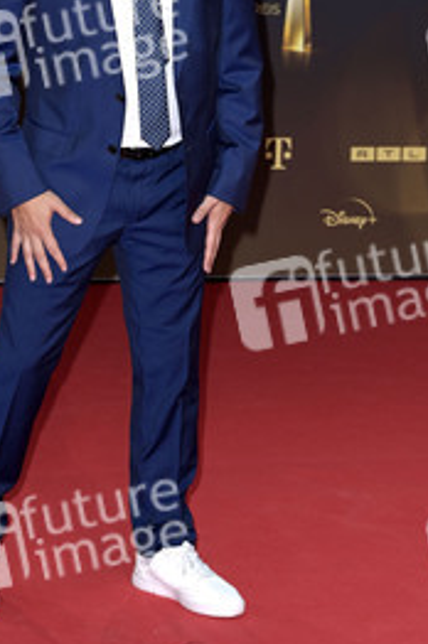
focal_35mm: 125
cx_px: 133
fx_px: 2235
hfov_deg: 10.9
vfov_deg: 16.3
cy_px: 170
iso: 800
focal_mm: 82
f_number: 6.3
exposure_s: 1/250
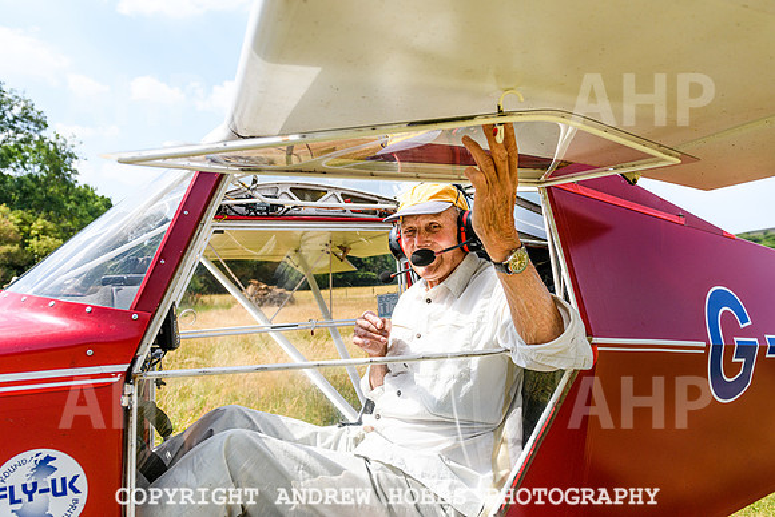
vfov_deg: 50.6
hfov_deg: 70.7
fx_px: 547
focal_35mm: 25
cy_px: 258
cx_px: 388
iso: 125
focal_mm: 24
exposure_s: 1/2500
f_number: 4.5
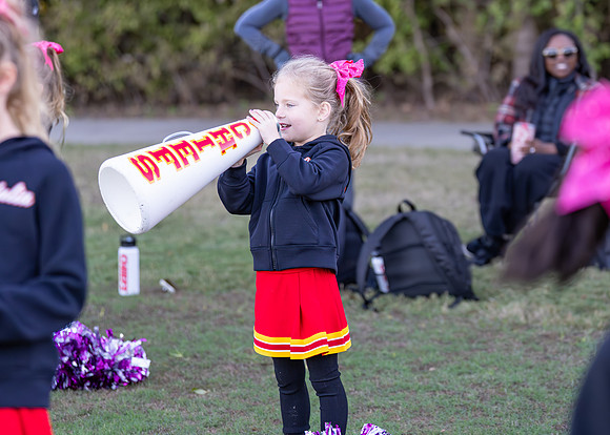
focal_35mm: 127
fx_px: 2194
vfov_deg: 11.3
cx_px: 335
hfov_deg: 15.8
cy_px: 153
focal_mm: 91
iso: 1600
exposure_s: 1/1600
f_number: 2.8
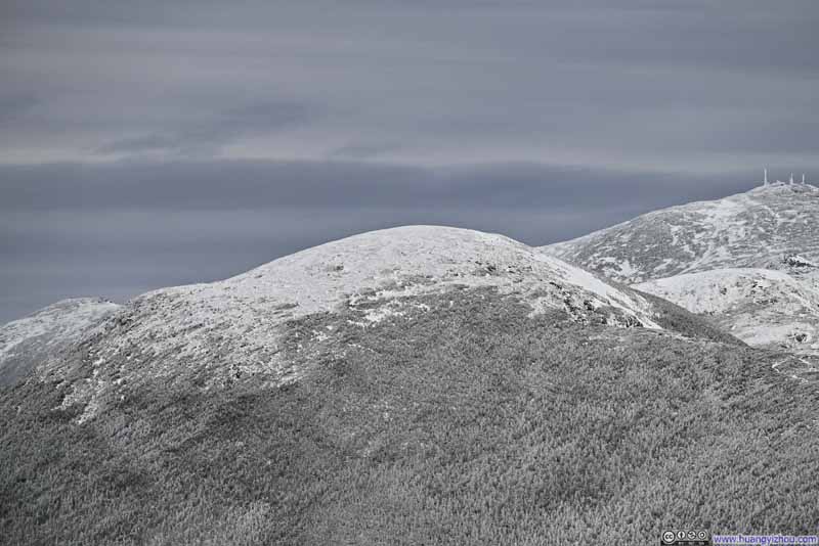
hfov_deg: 17.8
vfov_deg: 11.9
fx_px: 2617
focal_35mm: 115
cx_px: 410
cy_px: 273
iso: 100
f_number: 5
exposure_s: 1/3200
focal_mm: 115
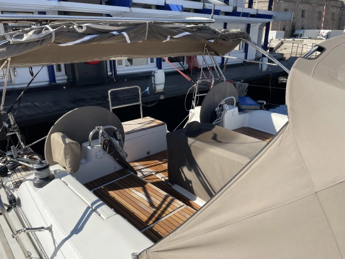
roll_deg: -0.7
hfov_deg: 67.3
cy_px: 130
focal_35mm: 26
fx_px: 259
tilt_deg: -17.8
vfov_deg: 53.1
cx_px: 172
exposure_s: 1/3125
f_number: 1.6
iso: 32
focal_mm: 4.2
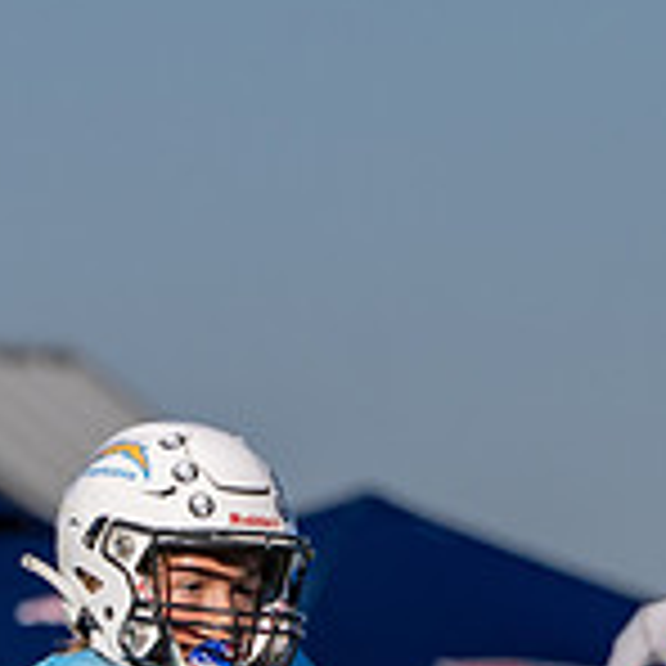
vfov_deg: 1.8
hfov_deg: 1.8
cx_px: 1176
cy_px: 728
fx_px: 21158
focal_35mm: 972
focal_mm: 259
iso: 250
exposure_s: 1/3200
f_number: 5.6
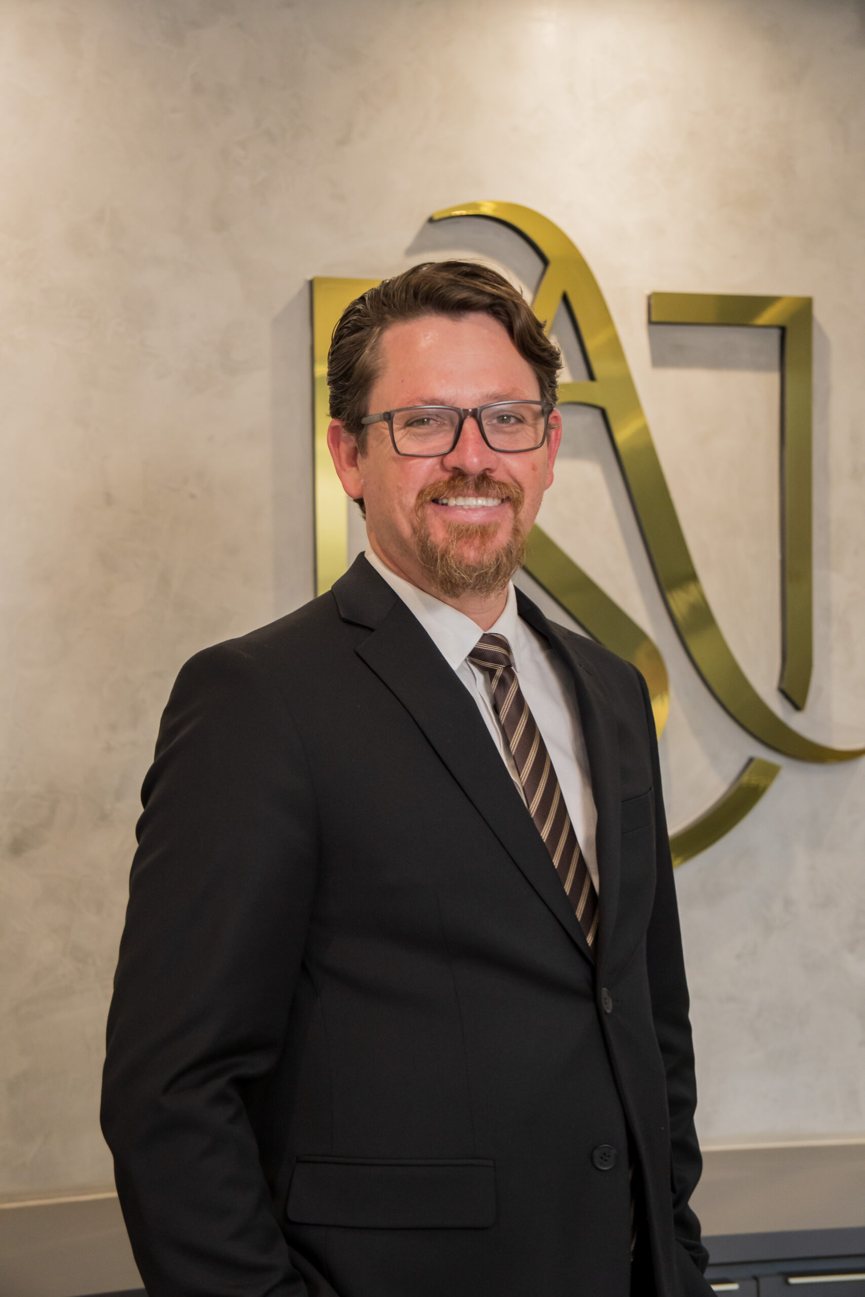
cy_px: 648
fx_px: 2216
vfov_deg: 32.6
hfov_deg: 22.1
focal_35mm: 62
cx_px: 432
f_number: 2.8
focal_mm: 41
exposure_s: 1/80
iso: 1000
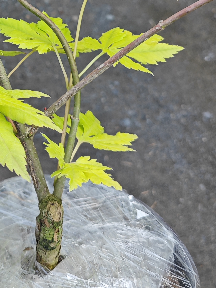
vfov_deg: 27.9
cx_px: -10
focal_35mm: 65
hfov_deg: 21.6
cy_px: -8
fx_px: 541
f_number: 1.8
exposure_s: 1/1876
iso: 200
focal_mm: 5.43
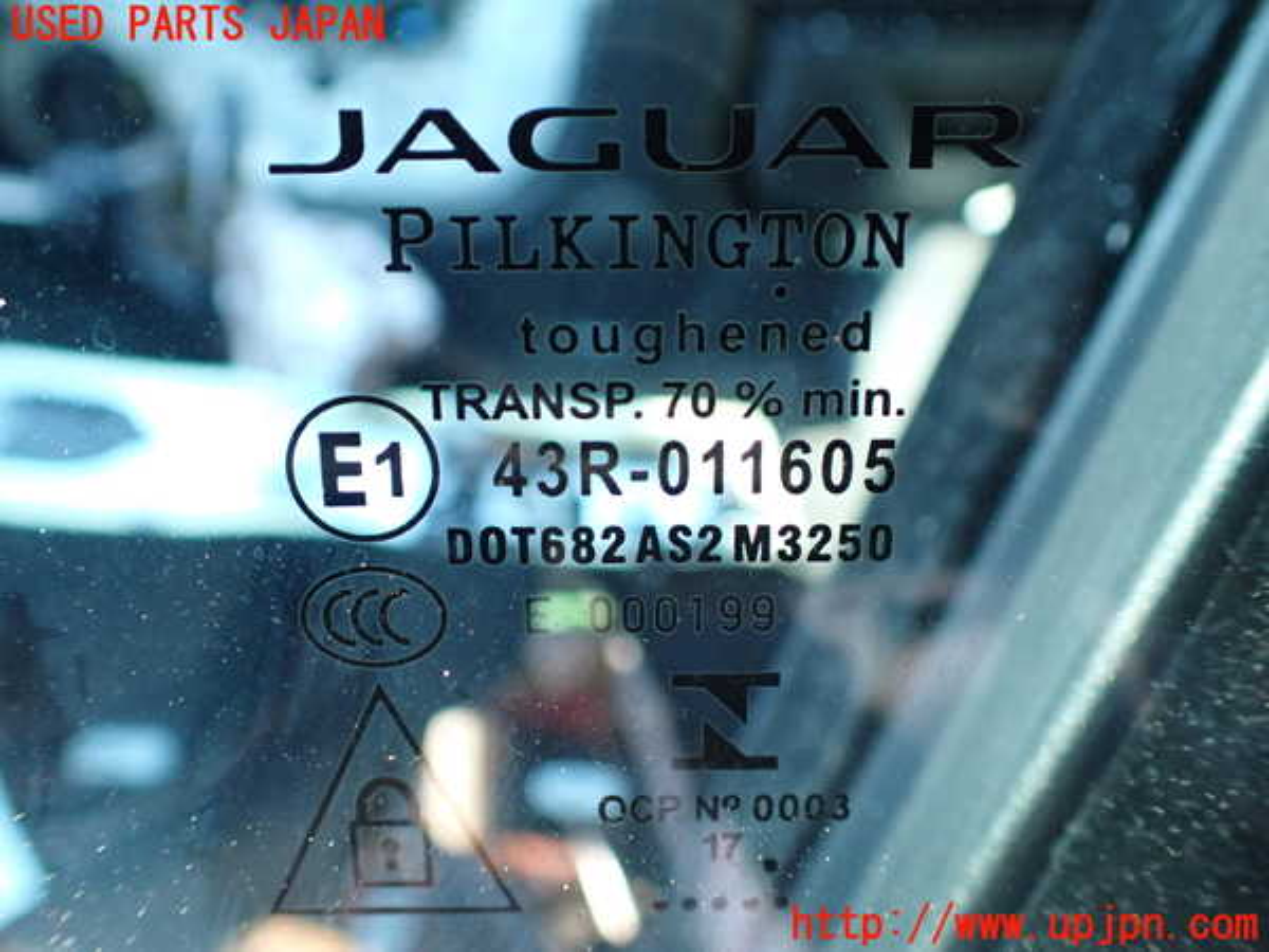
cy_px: 476
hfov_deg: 60.0
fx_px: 1100
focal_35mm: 30
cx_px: 634
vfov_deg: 46.8
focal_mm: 5.4
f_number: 2.3
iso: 320
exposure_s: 1/125
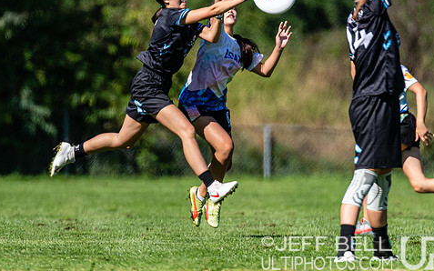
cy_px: 104
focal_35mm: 1116
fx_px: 13198
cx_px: 209
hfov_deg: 1.9
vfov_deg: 1.2
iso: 200
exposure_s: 1/2500
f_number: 4
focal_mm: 400
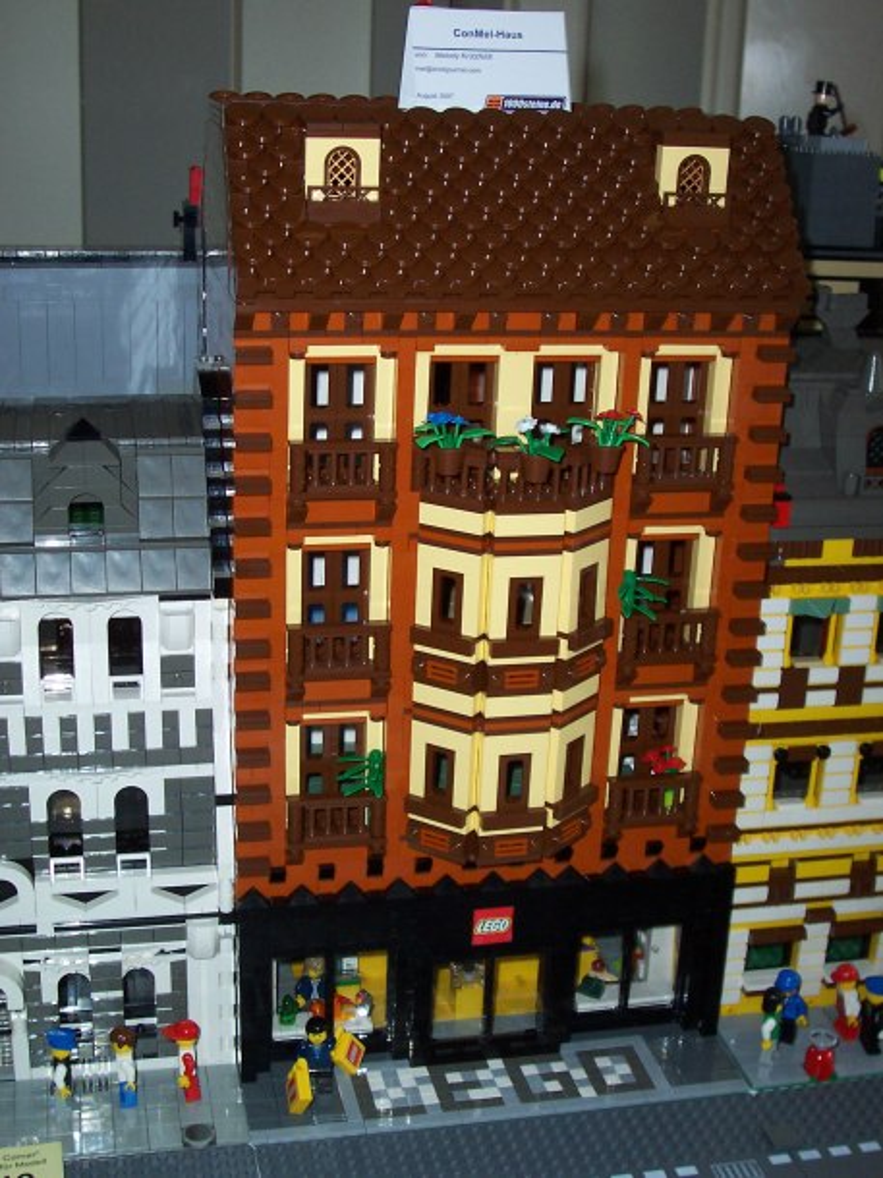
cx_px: 442
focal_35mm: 46
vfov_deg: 41.3
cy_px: 589
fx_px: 1566
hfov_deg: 31.5
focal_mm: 7
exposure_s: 1/60
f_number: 3
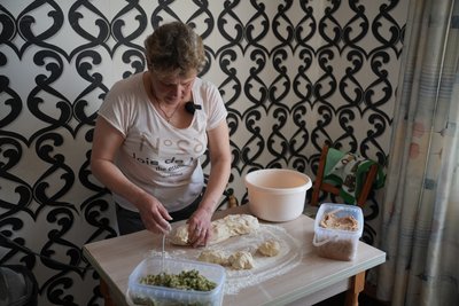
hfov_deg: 54.4
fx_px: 446
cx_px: 230
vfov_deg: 37.9
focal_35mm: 35
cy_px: 153
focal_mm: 35
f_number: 2.8
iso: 250
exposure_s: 1/125
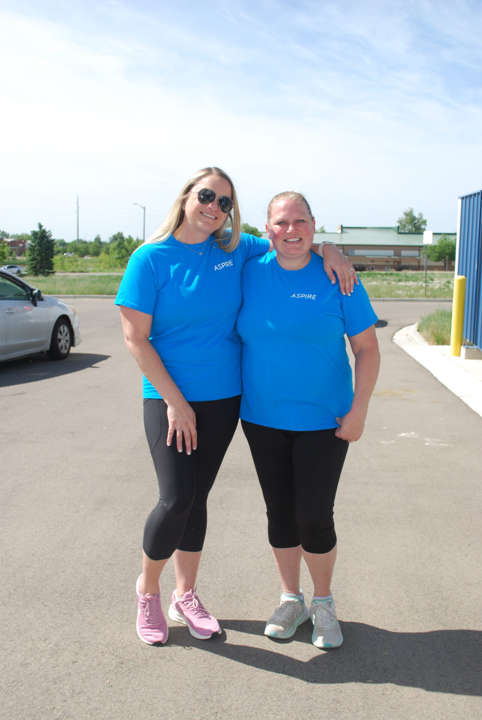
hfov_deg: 34.3
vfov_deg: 49.5
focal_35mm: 39
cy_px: 360
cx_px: 241
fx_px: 781
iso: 100
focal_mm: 26
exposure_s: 1/200
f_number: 7.1
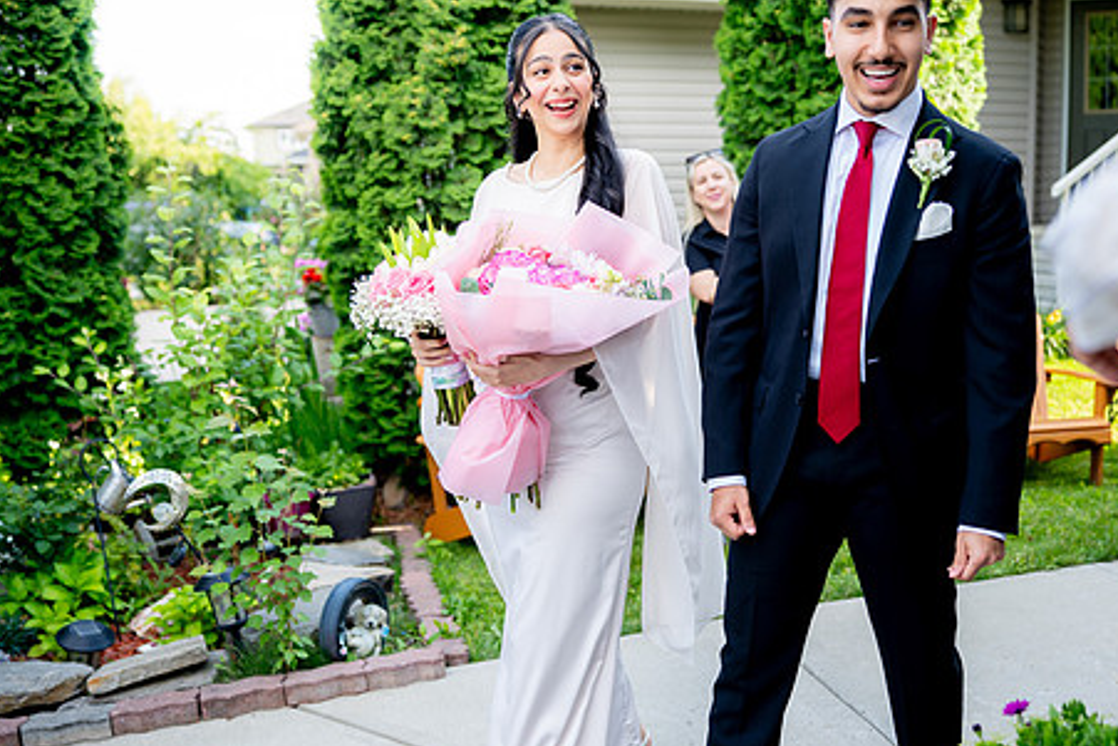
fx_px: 1118
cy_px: 390
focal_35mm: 36
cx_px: 664
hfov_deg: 52.8
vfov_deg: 36.9
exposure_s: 1/400
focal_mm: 28
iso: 160
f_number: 2
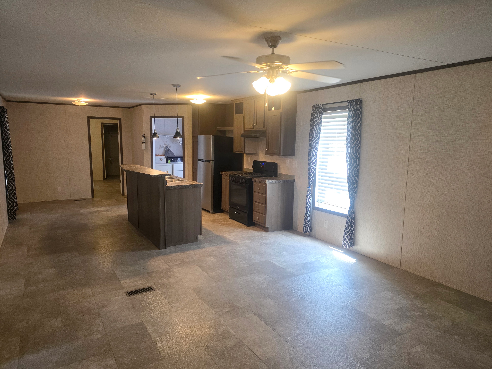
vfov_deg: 58.9
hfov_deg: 73.9
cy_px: 184
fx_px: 327
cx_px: 246
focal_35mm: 23
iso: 320
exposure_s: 1/120
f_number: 1.7
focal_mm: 6.3
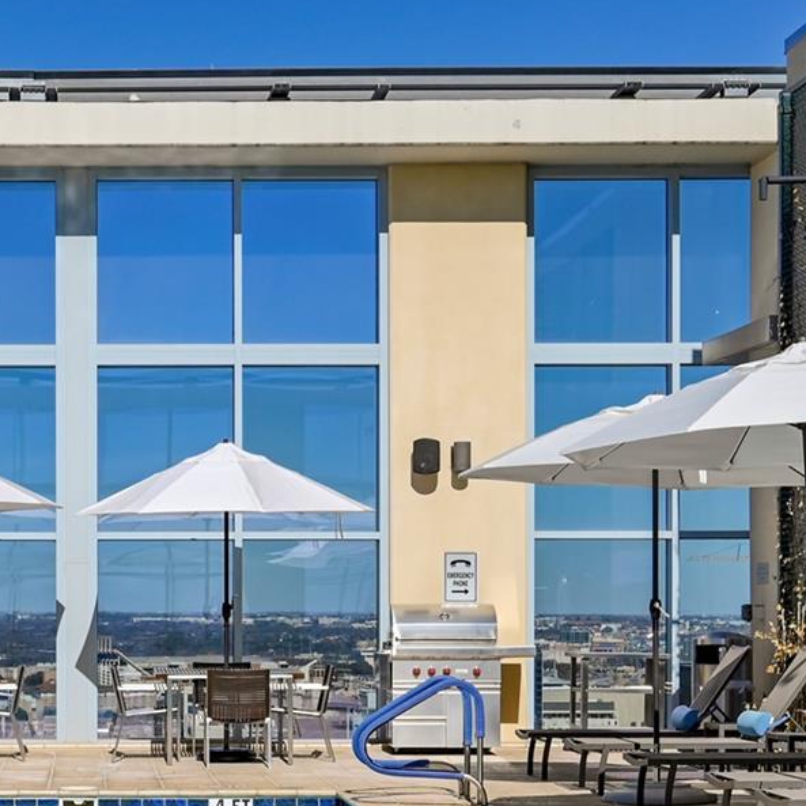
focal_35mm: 88
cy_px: 612
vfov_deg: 19.6
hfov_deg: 19.3
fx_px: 2318
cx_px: 56
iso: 500
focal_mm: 30
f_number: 8
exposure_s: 1/6400
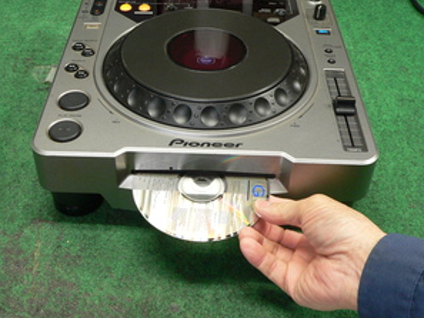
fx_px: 564
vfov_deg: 31.5
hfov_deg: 41.0
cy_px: 179
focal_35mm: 46
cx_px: 170
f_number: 2.8
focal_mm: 6
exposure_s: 1/15
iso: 200
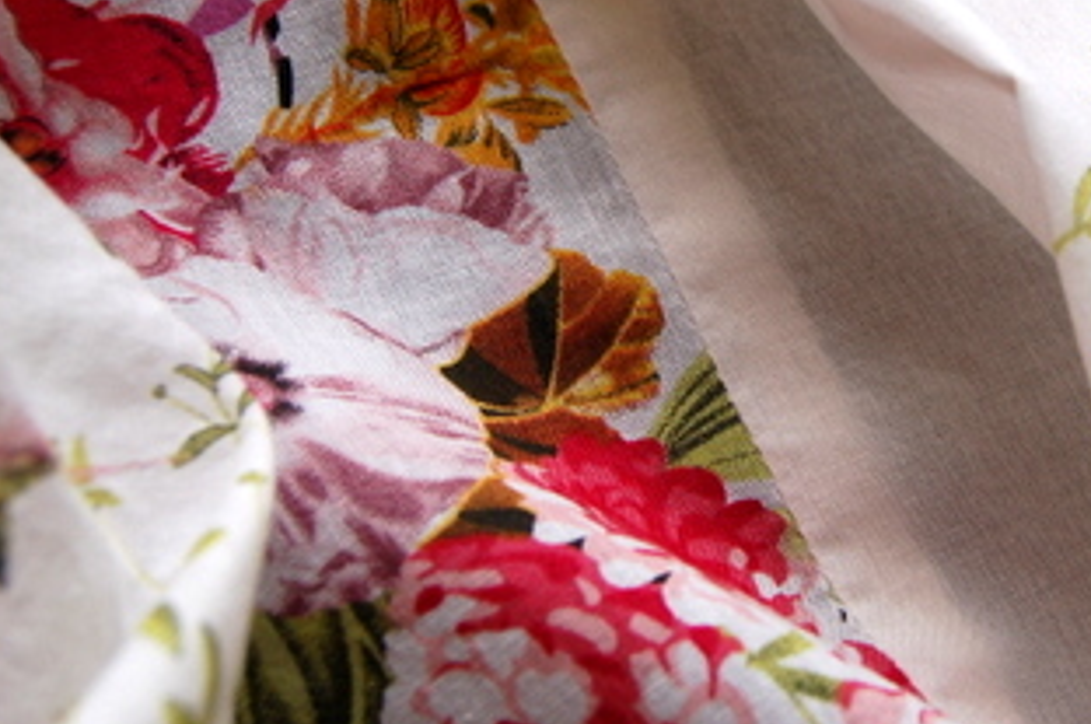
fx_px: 2269
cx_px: 836
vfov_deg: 18.0
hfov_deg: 26.6
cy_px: 215
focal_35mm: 75
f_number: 6.3
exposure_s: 1/125
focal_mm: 26
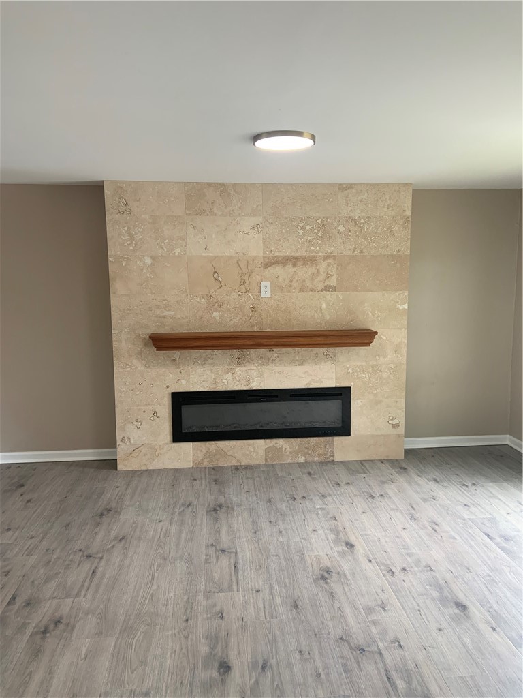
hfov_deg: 53.1
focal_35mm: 26
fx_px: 524
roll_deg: +0.6
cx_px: 262
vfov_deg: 67.3
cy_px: 349
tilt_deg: -6.2
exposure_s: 1/119
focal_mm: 4.25
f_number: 1.8
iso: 100
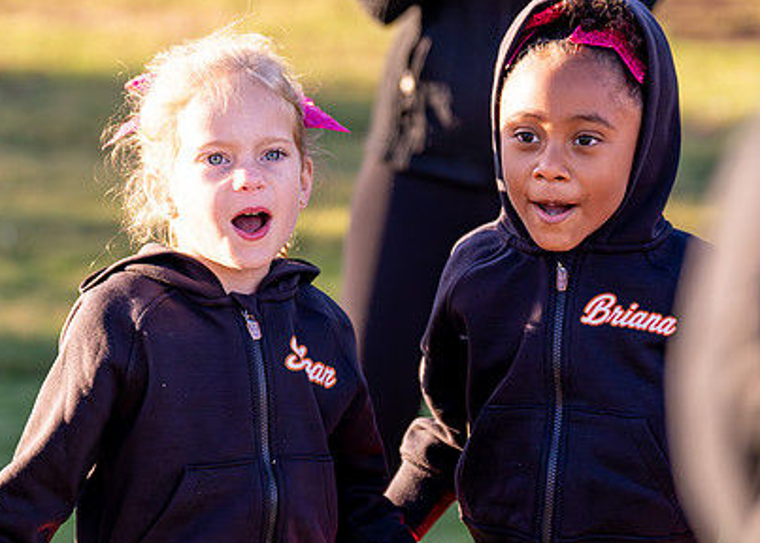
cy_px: 257
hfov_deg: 11.0
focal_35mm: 182
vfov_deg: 7.9
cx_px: 255
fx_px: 3929
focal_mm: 95
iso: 500
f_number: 2.8
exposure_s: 1/2500
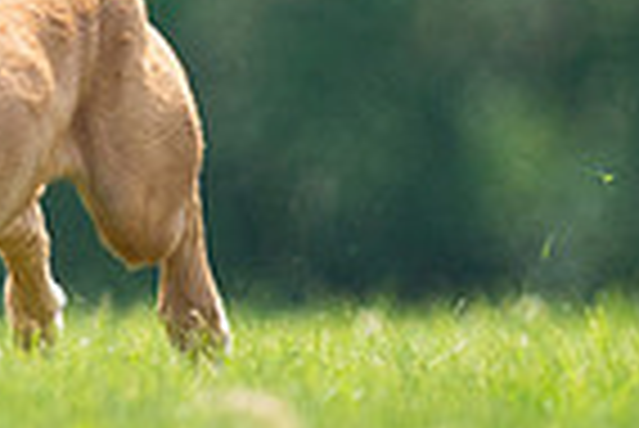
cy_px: -205
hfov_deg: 0.8
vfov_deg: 0.6
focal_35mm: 2453
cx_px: -315
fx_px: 43585
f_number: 6.3
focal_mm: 600
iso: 2500
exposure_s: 1/4000
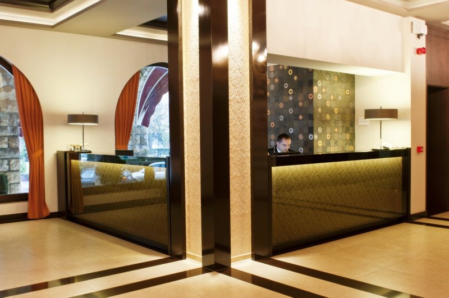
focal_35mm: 36
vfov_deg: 36.8
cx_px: 224
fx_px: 448
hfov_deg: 53.2
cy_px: 149
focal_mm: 24
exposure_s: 1/2
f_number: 5
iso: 200
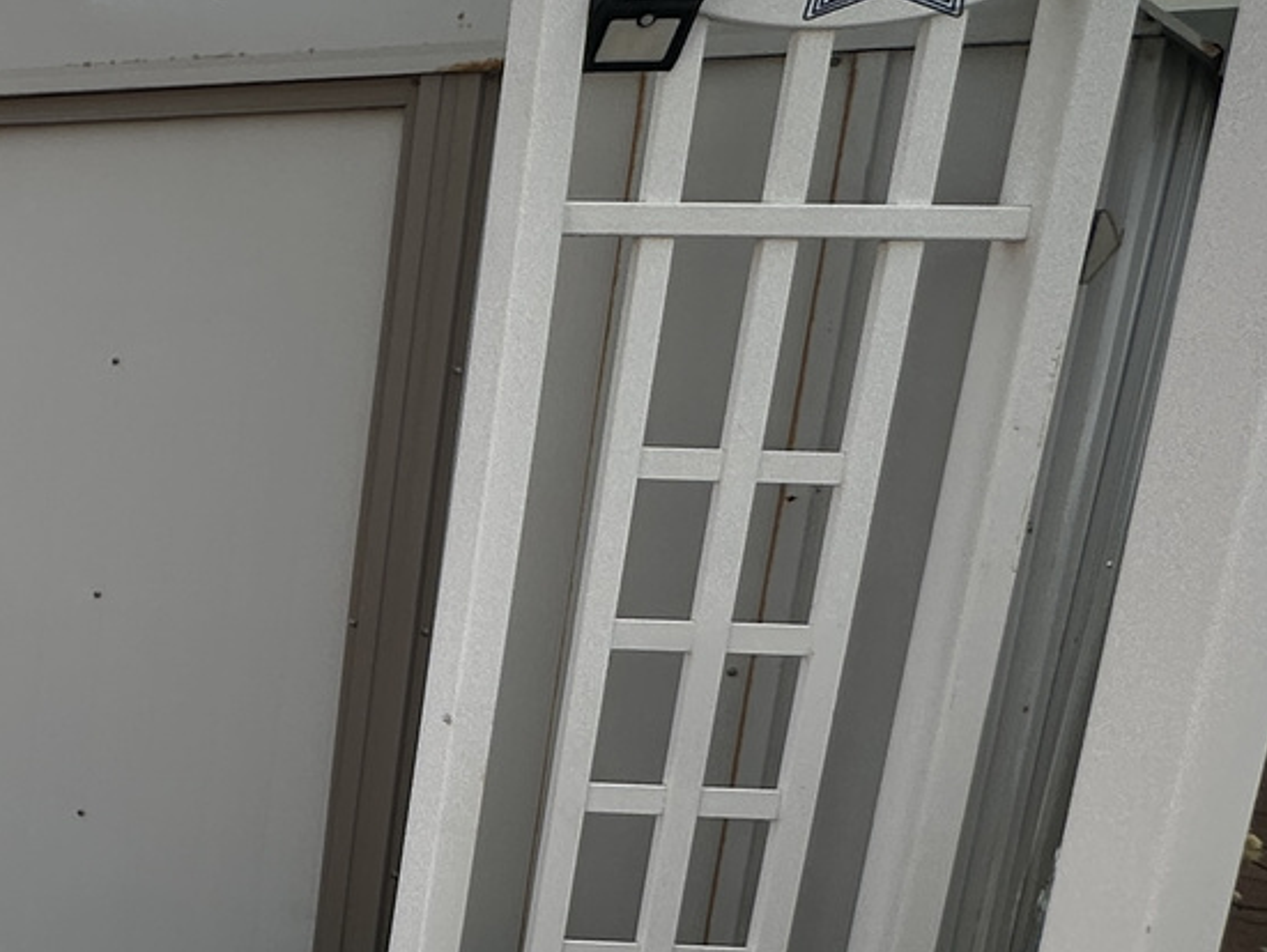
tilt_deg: -14.3
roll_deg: +0.4
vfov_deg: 27.7
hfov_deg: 27.6
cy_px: 694
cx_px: -545
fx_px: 1905
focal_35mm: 52
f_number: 2.2
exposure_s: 1/1304
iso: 40
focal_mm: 2.22
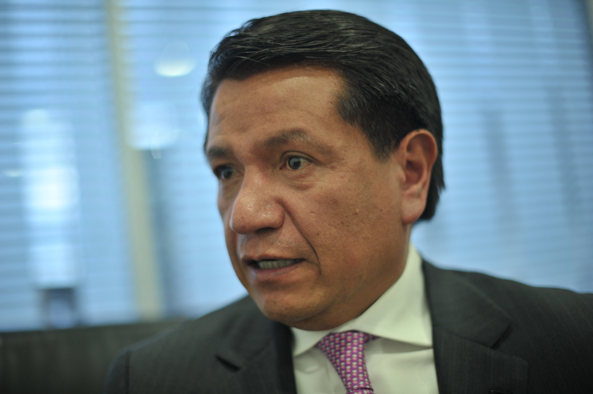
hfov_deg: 39.6
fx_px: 823
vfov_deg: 27.0
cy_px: 197
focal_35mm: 50
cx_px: 296
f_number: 1.4
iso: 1000
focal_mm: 50
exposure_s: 1/80
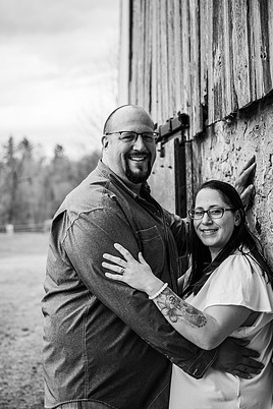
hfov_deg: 20.9
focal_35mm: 65
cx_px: 135
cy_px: 227
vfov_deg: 30.9
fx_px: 739
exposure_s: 1/250
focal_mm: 58
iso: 320
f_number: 3.5
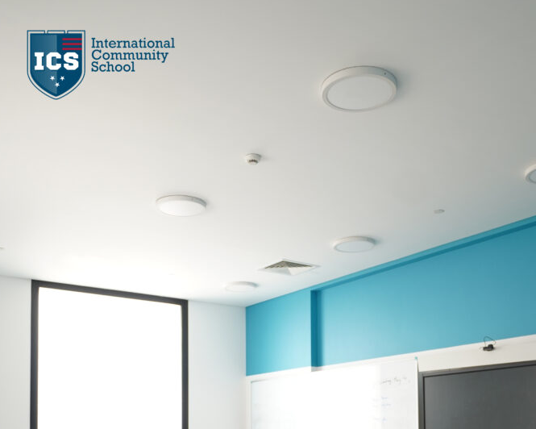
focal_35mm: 39
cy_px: 410
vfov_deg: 35.3
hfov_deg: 46.8
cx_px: 270
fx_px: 619
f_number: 2.8
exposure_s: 1/160
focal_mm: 18.3
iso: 500
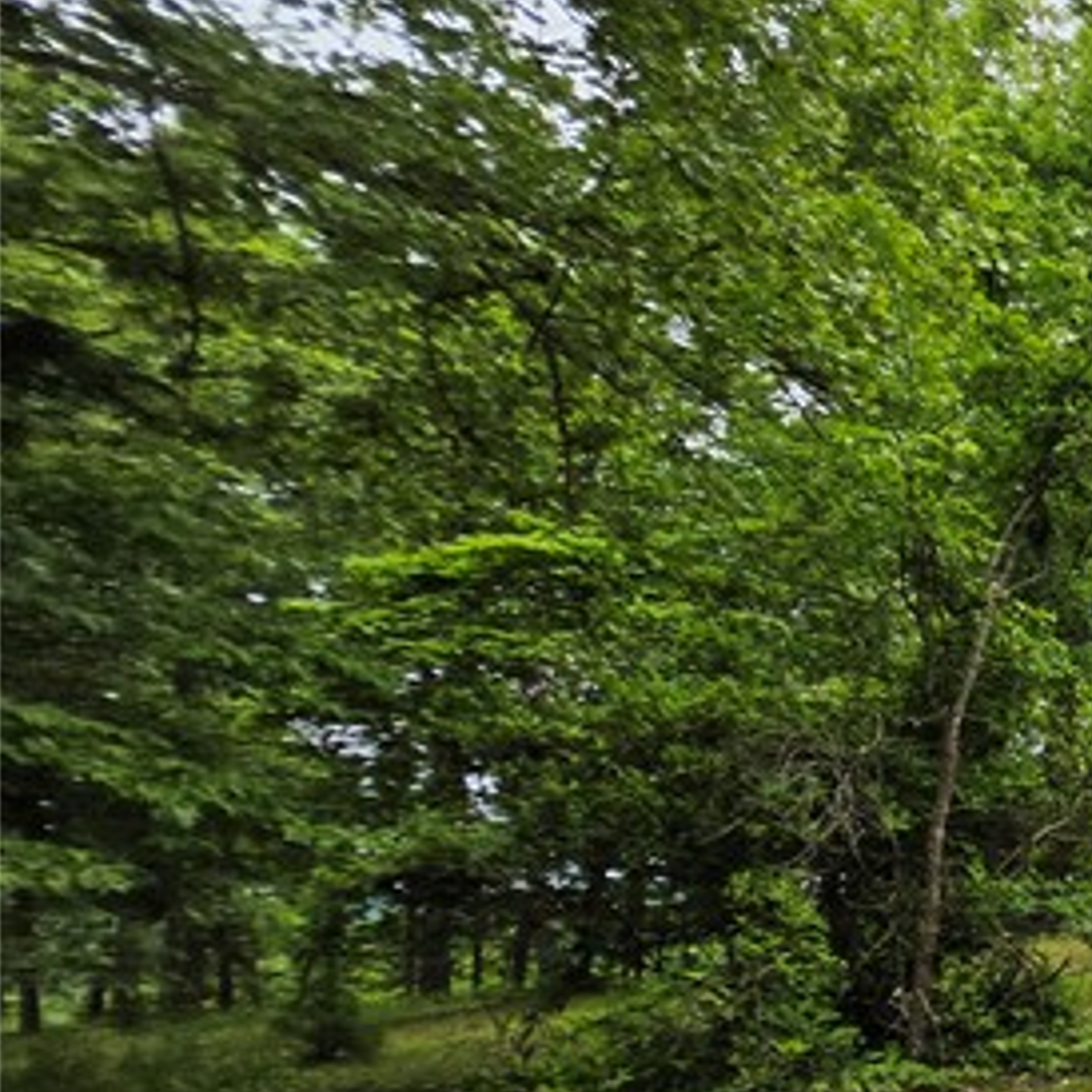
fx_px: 1535
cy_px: 849
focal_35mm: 43
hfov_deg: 21.4
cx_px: 2037
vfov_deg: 38.0
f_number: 1.9
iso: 32
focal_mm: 2.2
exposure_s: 1/2443
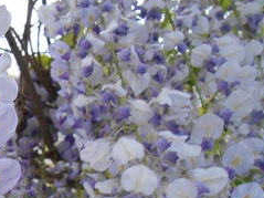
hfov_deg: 21.3
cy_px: 231
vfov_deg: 17.0
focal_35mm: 83
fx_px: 633
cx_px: -82
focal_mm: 5.5
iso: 400
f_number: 3.6
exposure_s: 1/30
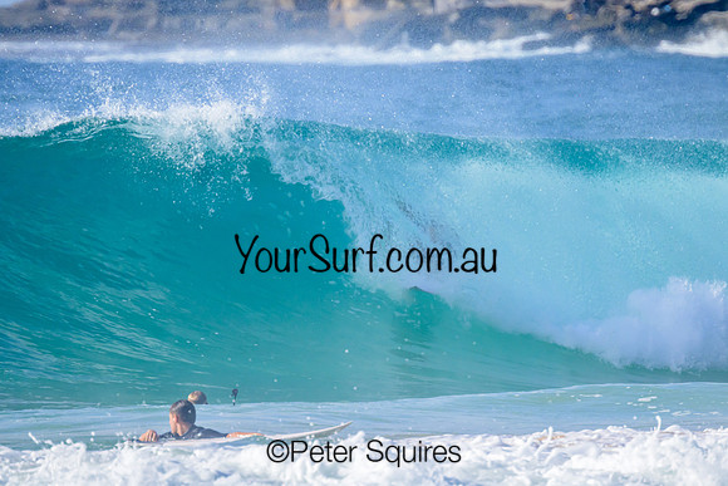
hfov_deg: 2.5
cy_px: 243
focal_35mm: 820
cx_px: 364
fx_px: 16594
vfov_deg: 1.7
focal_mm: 800
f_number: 11
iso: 1250
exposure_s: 1/2000
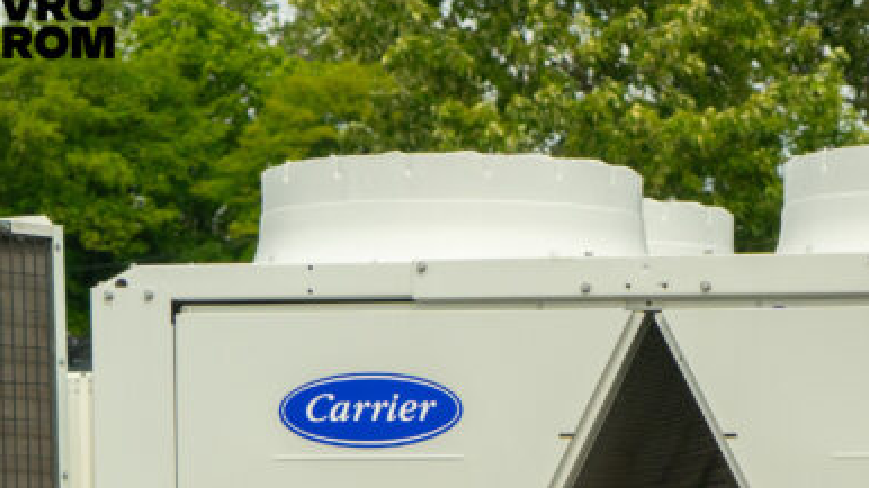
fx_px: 3202
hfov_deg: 15.1
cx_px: 950
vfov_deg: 8.6
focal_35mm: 139
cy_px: 665
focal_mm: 50
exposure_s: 1/4000
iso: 640
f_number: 4
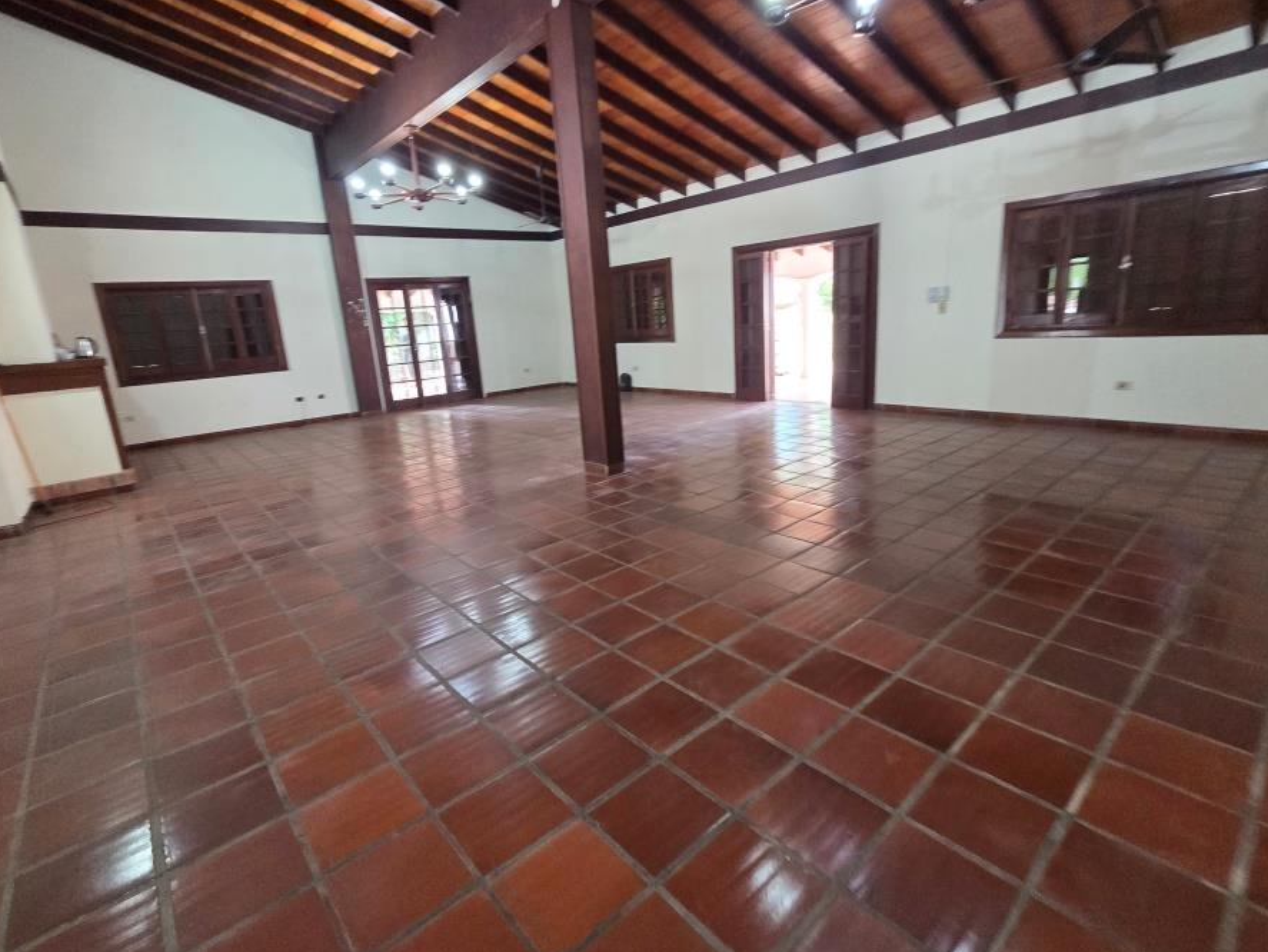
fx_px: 550
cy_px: 456
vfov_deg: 81.7
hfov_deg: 98.1
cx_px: 609
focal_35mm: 15
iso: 640
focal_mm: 2.2
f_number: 2.2
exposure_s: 1/50
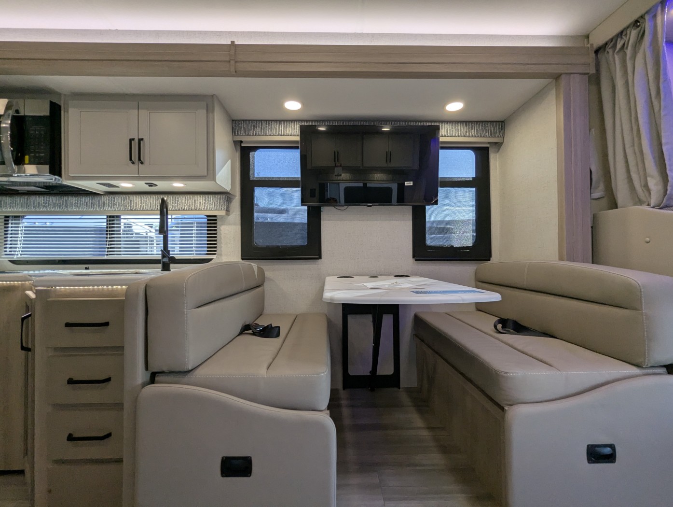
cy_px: 254
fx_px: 311
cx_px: 336
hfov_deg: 94.4
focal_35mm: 16
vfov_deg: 78.2
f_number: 2.2
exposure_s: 1/210
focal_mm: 2.35
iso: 158
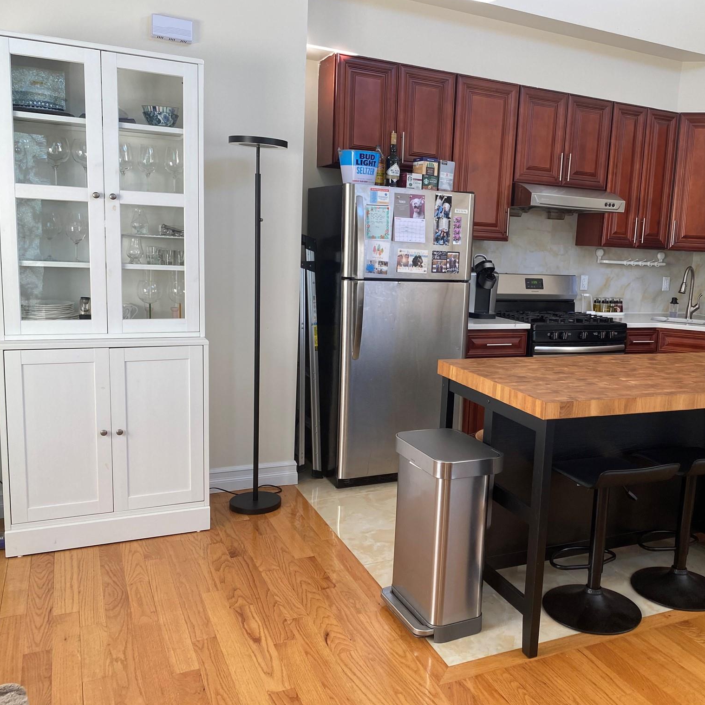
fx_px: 714
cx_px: 459
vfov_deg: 52.5
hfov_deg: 51.7
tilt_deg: -7.0
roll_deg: -2.1
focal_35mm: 31
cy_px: 353
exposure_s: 1/120
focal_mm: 4.25
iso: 80
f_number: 1.8
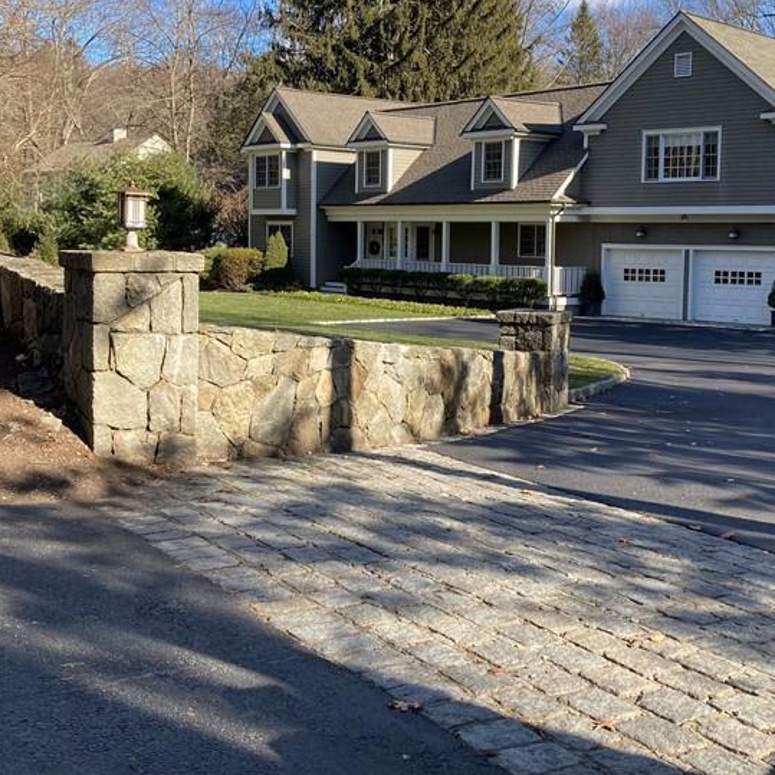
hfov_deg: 36.0
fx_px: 1190
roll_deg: -1.3
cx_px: 428
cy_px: 328
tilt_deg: -3.9
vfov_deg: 36.0
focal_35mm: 47
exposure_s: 1/747
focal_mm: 3.99
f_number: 1.8
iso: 20
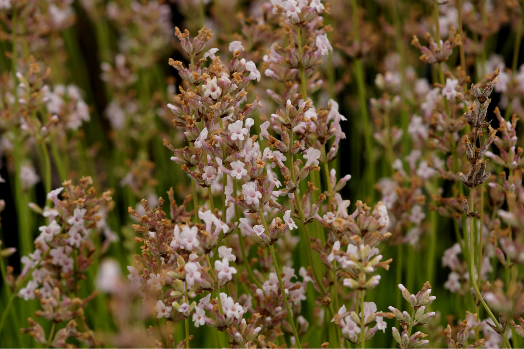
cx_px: 262
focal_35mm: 150
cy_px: 174
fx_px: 2183
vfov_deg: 9.1
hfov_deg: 13.7
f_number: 6.3
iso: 500
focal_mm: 100
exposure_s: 1/160
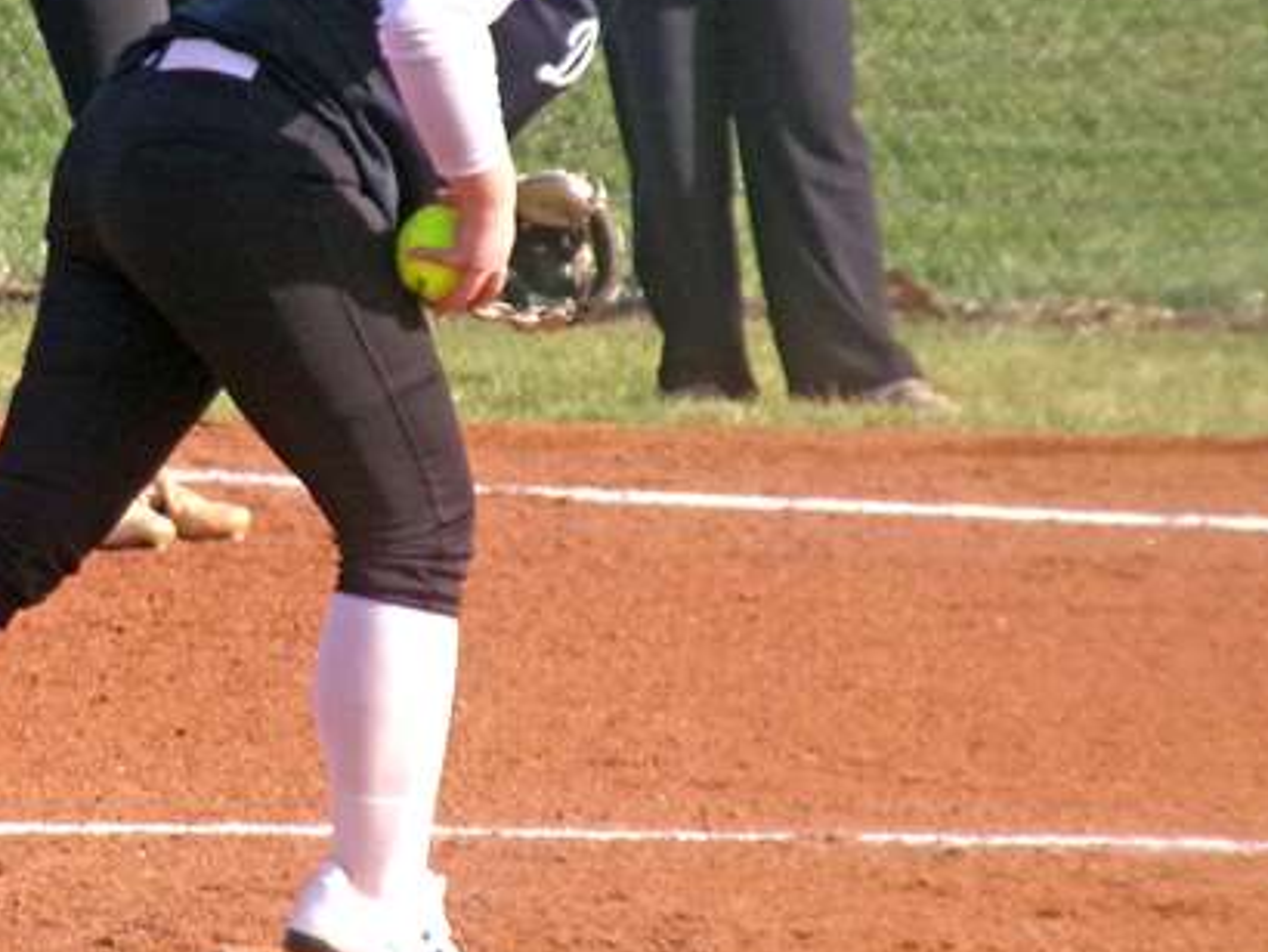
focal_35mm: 759
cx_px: 220
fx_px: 27819
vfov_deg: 2.0
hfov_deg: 2.6
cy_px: 136
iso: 287
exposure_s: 1/500
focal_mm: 69.7
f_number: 5.9
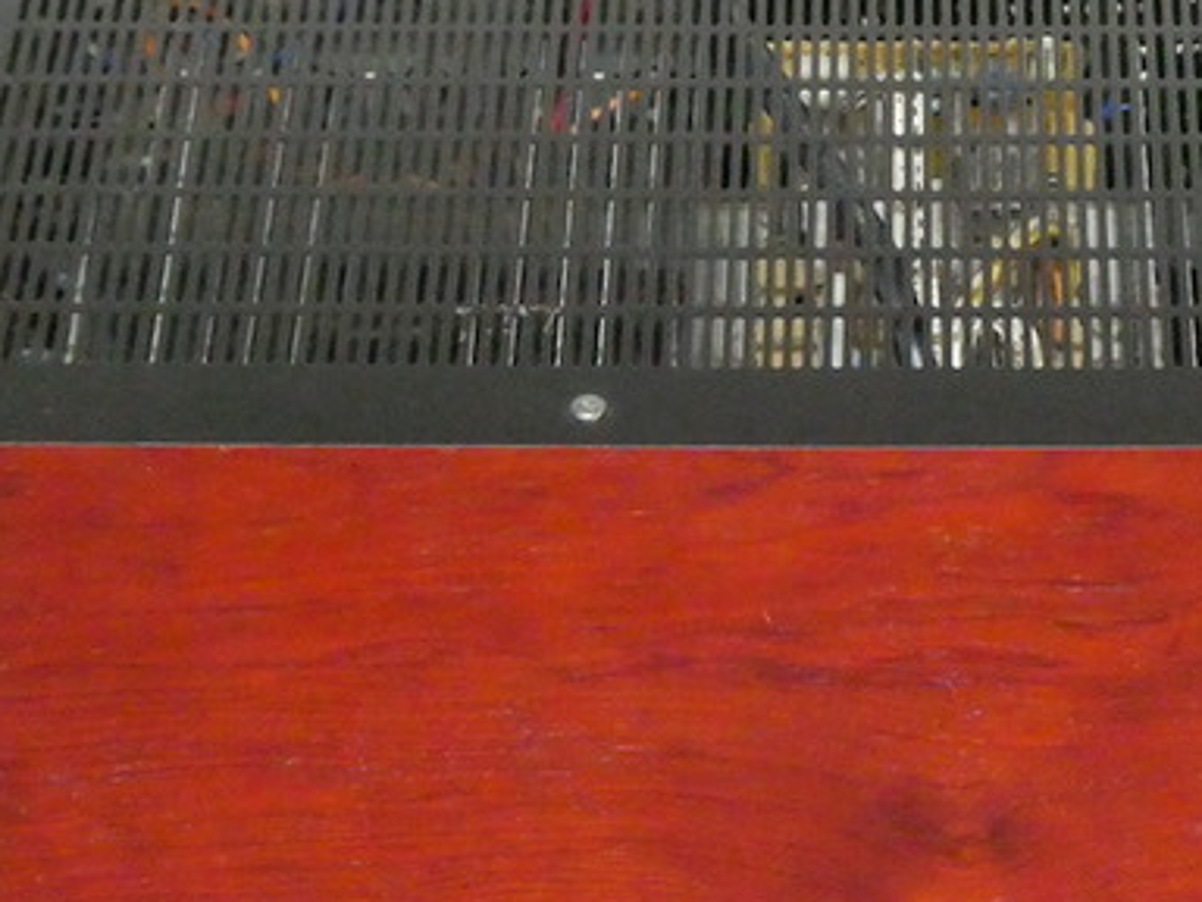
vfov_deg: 14.6
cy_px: 817
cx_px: 917
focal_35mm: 100
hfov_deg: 19.5
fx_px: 3472
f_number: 3.8
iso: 1600
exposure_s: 1/50
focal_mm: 7.2
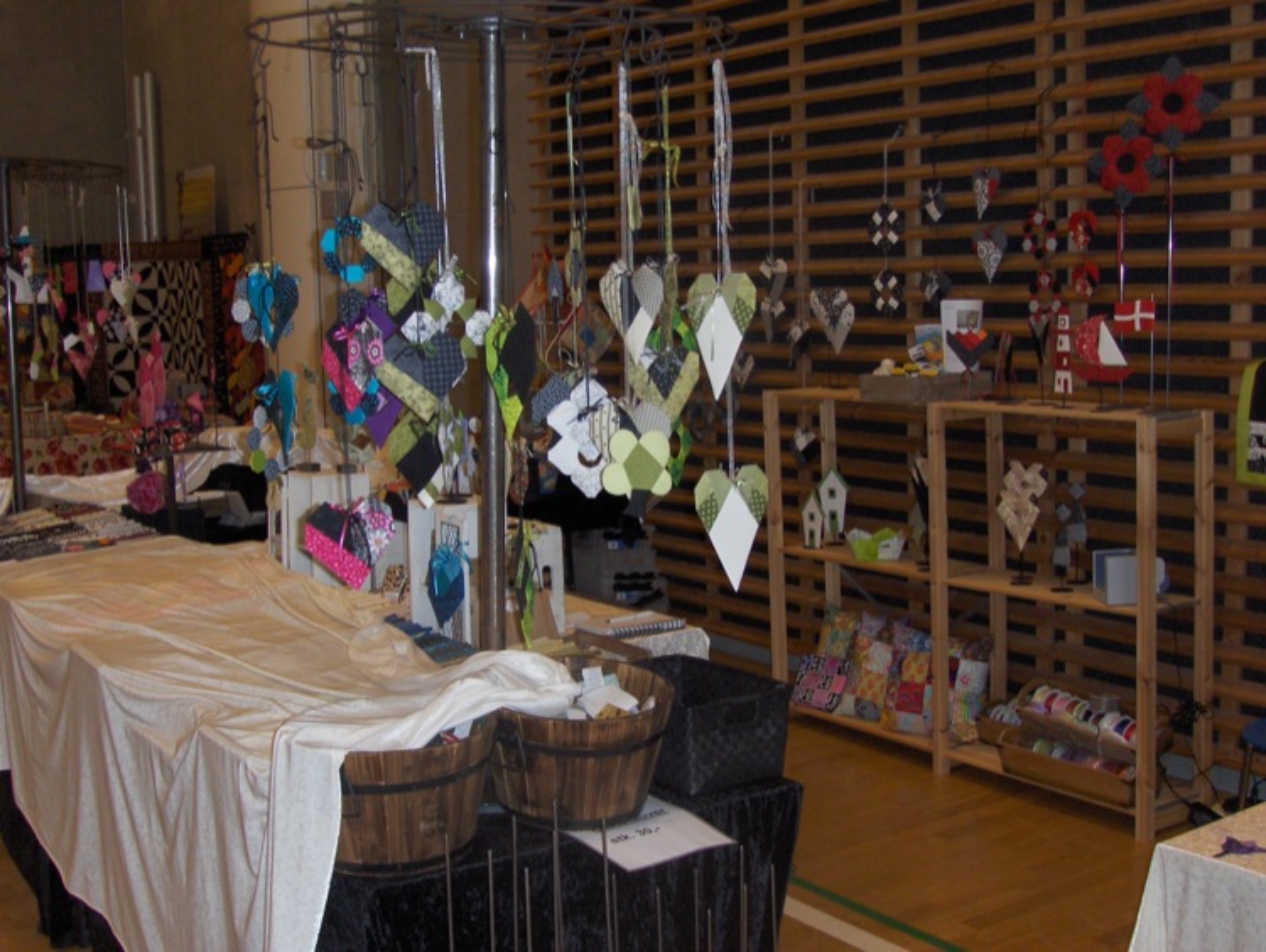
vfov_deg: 31.6
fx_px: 1684
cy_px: 476
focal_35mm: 46
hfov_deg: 41.2
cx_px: 633
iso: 100
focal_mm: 7.4
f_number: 3.6
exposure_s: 1/60
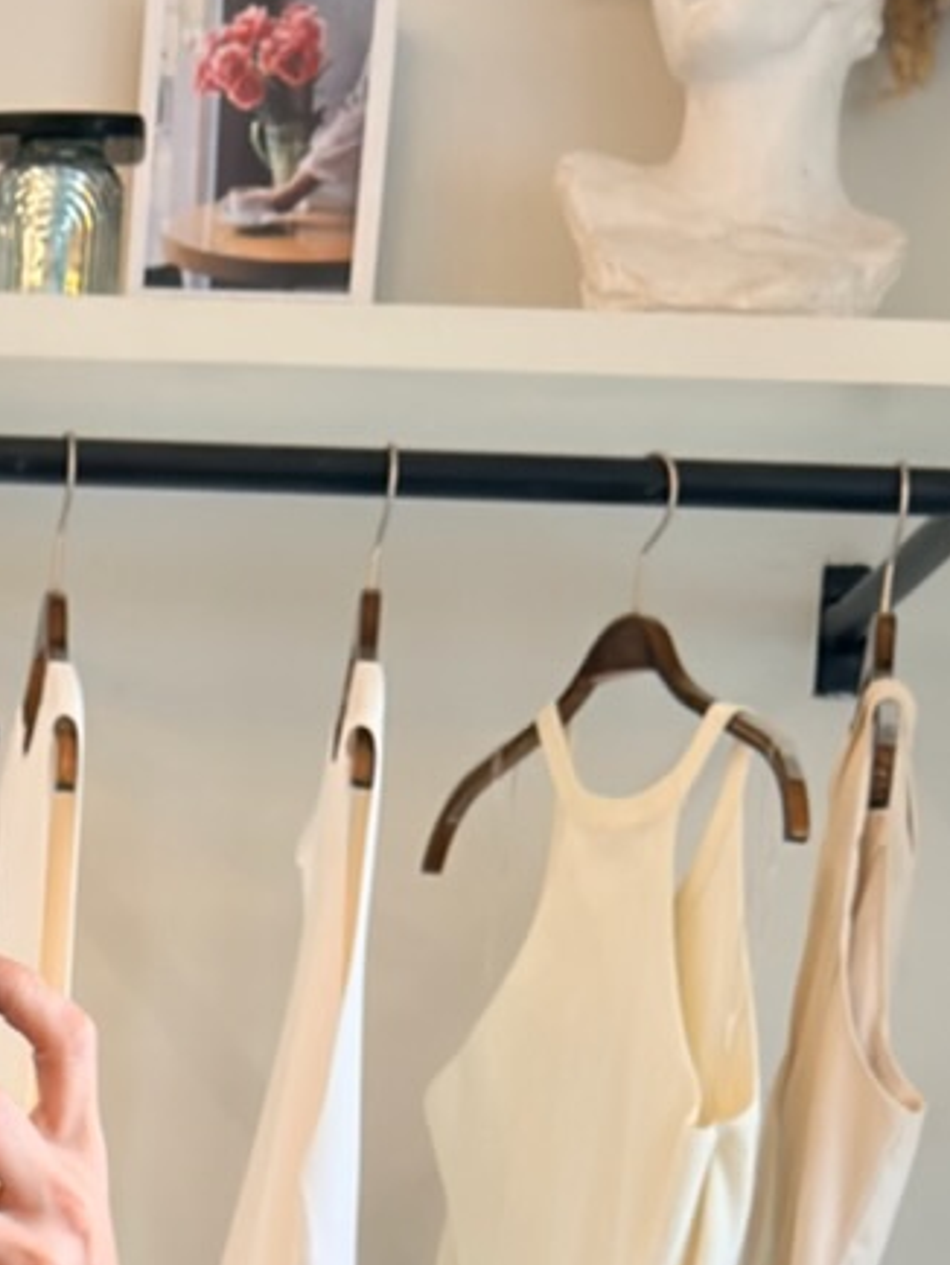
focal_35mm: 132
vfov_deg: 13.2
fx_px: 4825
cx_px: -288
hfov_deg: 11.0
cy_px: 2431
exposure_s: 1/120
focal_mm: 6.76
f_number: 1.78
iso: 100
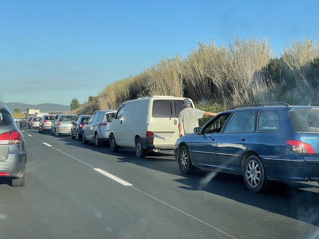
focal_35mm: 52
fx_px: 479
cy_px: 120
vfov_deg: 28.0
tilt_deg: -0.7
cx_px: 160
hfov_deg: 36.8
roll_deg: +0.7
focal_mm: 6
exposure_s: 1/813
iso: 25
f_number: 2
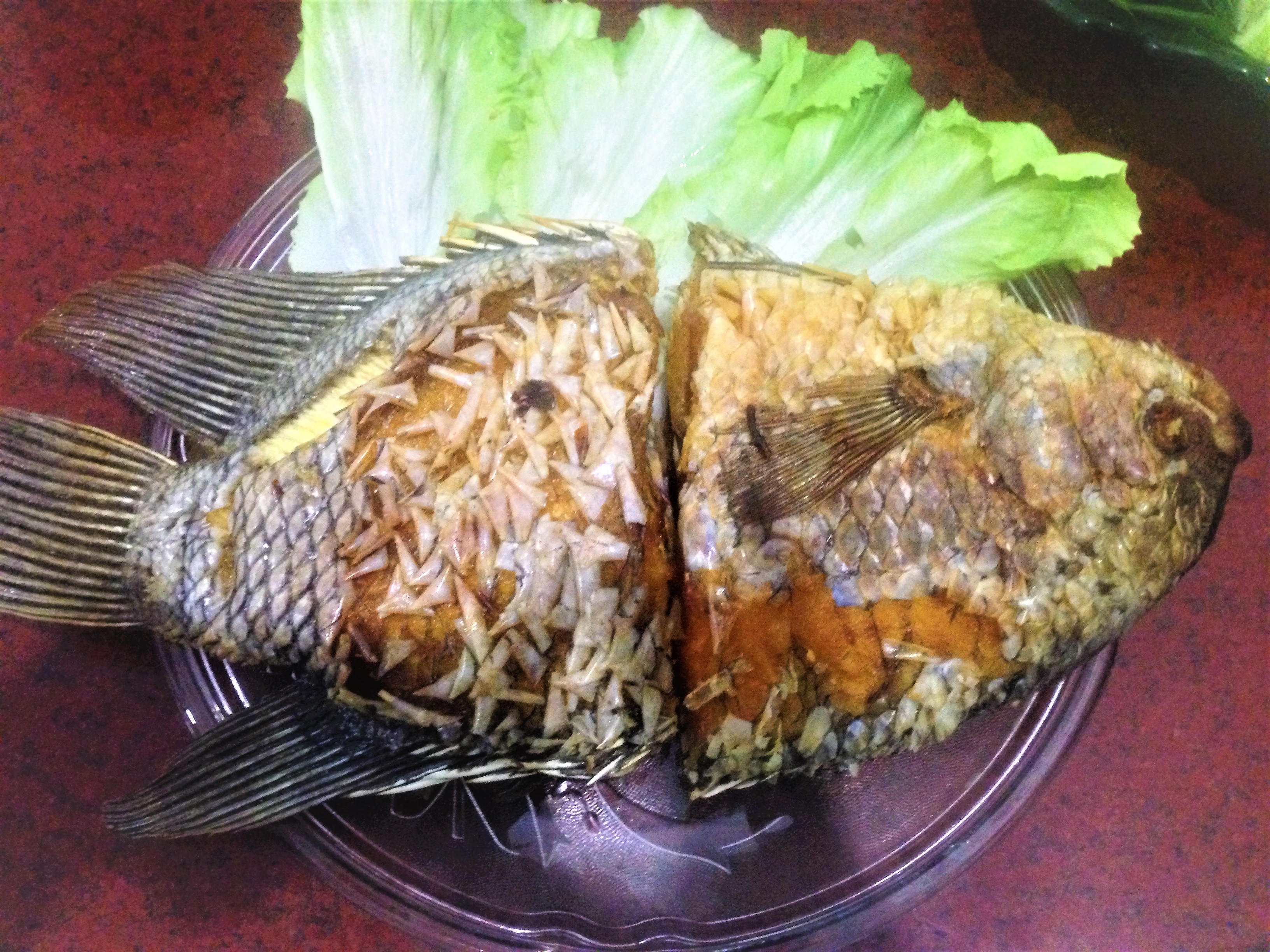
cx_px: 635
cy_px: 476
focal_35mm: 33
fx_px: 1211
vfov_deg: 42.9
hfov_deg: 55.4
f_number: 2.4
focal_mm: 4.12
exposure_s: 1/15
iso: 500
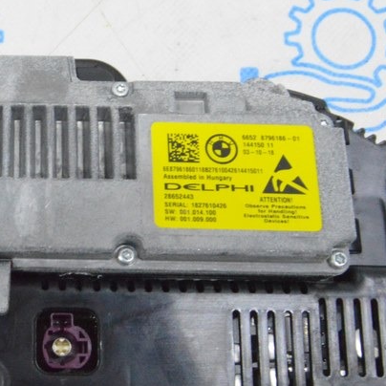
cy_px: 171
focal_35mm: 71
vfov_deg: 24.3
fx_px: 896
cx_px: -17
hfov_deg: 23.1
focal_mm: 22
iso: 6400
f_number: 20
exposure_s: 1/20
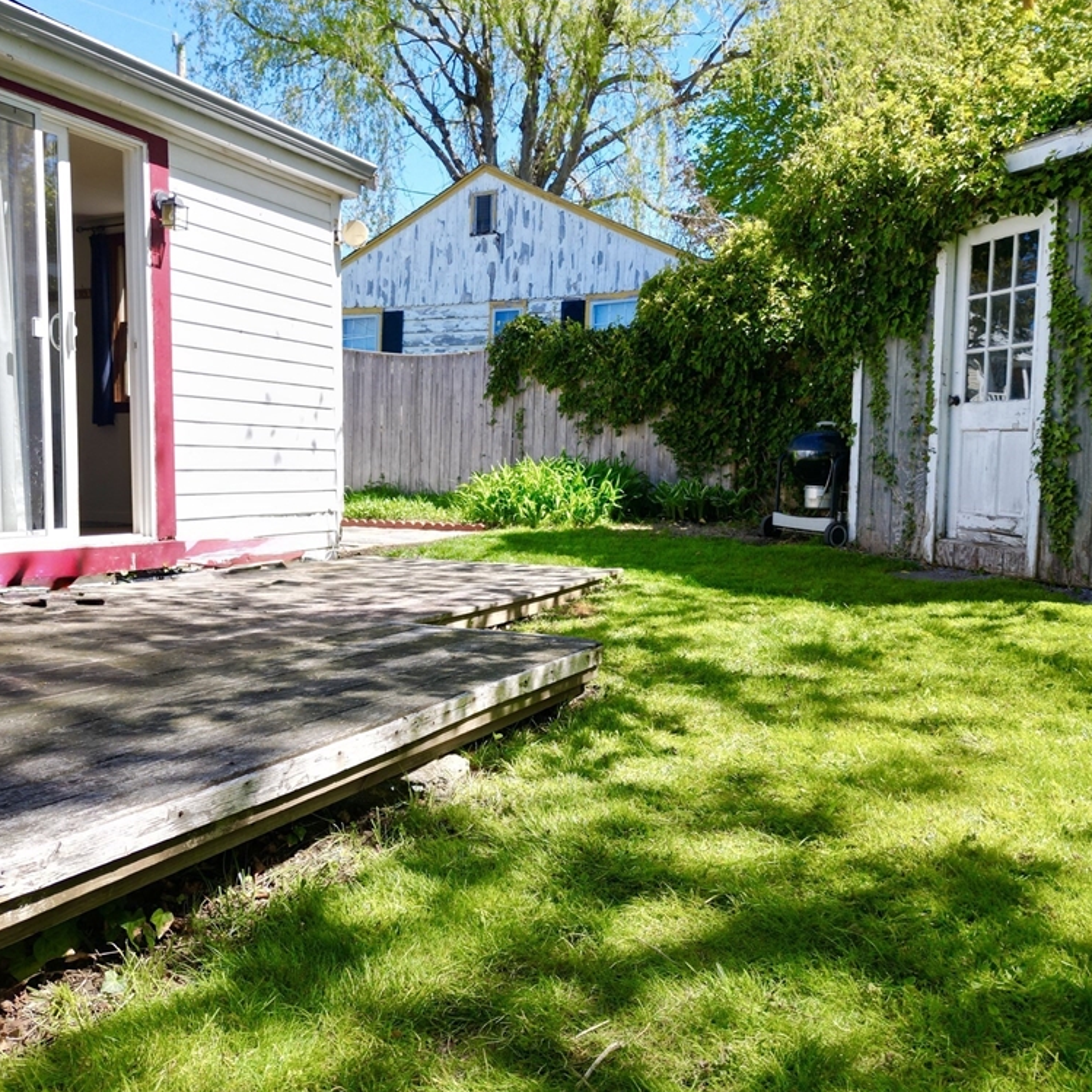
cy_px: 541
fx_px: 1035
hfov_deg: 55.6
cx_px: 516
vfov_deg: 55.6
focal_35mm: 29
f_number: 1.7
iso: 100
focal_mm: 6.72
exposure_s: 1/1250
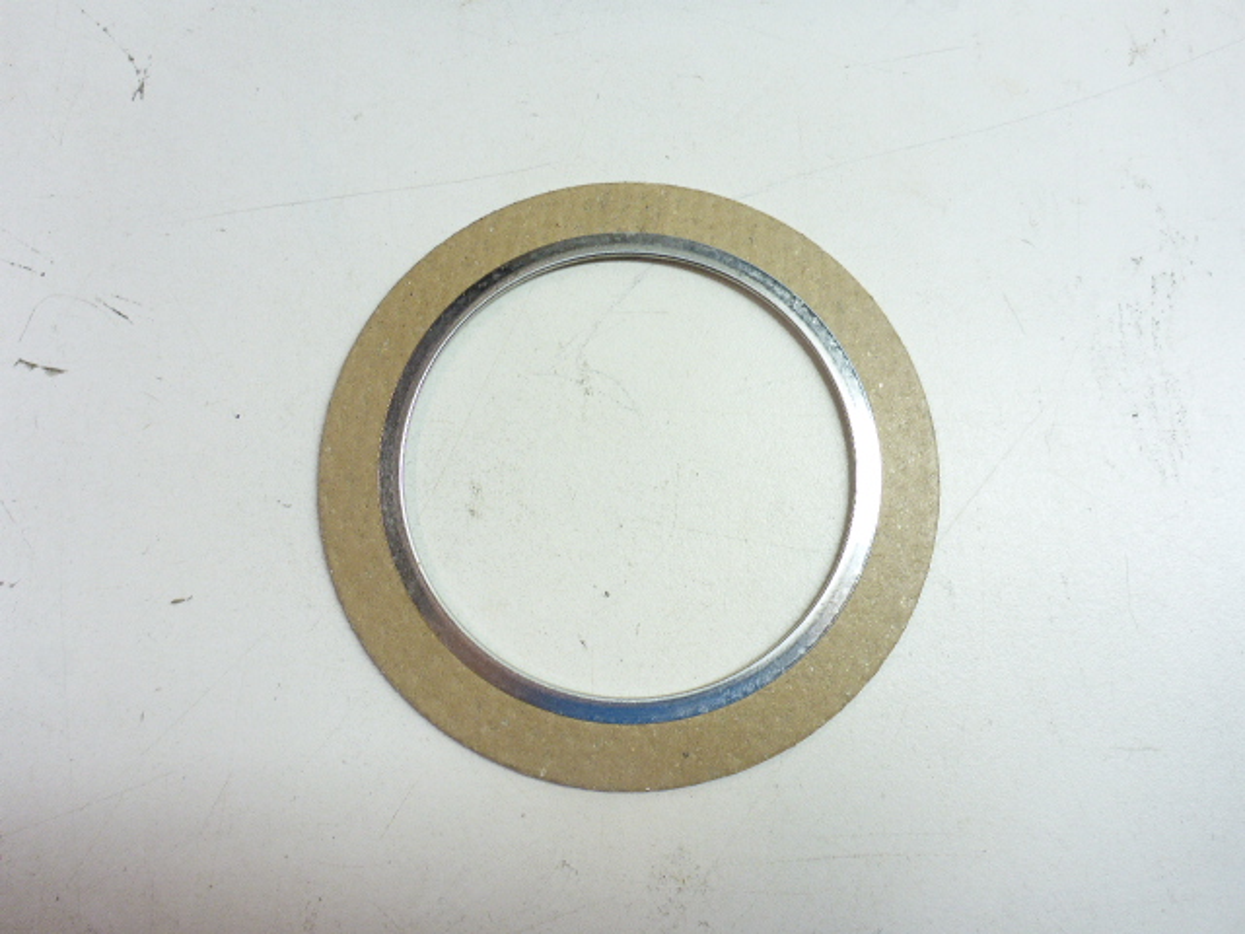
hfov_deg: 63.4
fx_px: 1007
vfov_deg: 49.7
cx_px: 622
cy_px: 467
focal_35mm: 28
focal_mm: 4.9
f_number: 3.3
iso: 160
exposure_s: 1/60
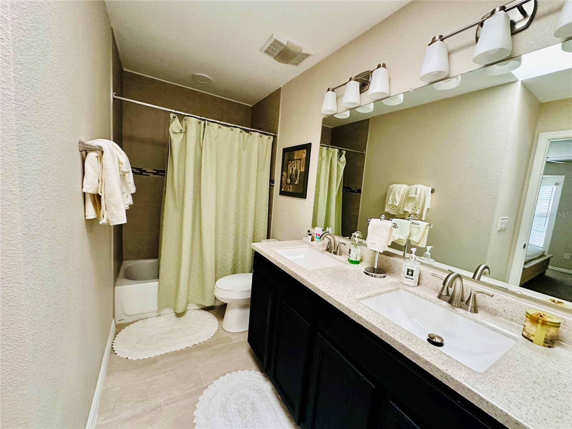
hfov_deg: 102.1
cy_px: 214
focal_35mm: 14
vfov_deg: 85.7
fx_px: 231
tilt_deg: -6.3
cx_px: 286
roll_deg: -4.5
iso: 640
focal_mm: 2.22
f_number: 2.2
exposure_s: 1/60
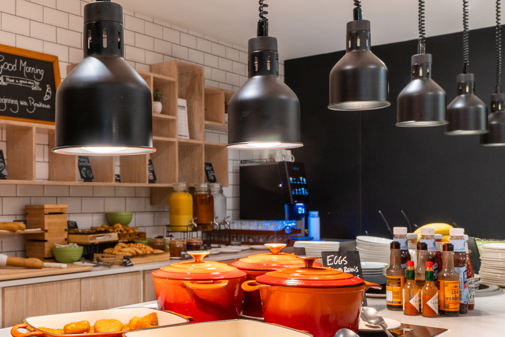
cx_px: 132
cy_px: 201
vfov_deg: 29.8
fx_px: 631
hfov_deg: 42.4
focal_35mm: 45
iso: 200
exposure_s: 1/15
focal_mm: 28
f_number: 13
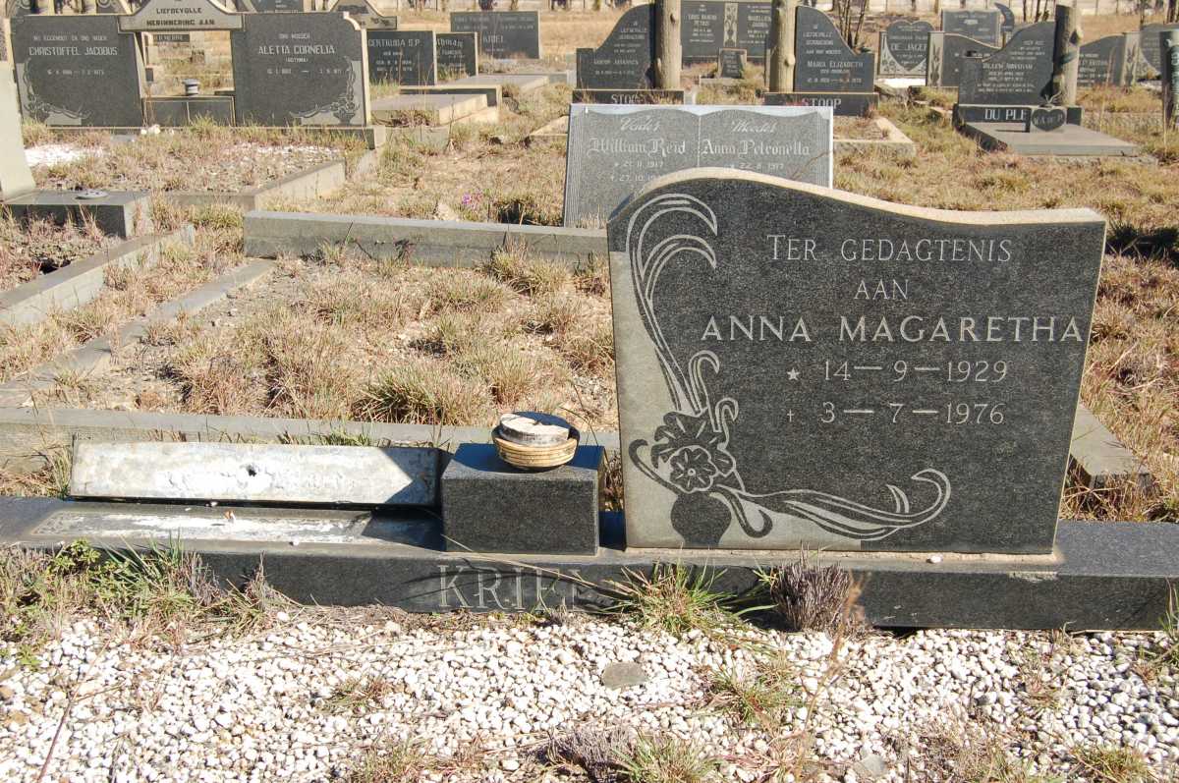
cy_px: 392
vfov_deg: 34.1
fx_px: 1276
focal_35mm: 39
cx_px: 590
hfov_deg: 49.6
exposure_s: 1/320
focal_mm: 26
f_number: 6.3
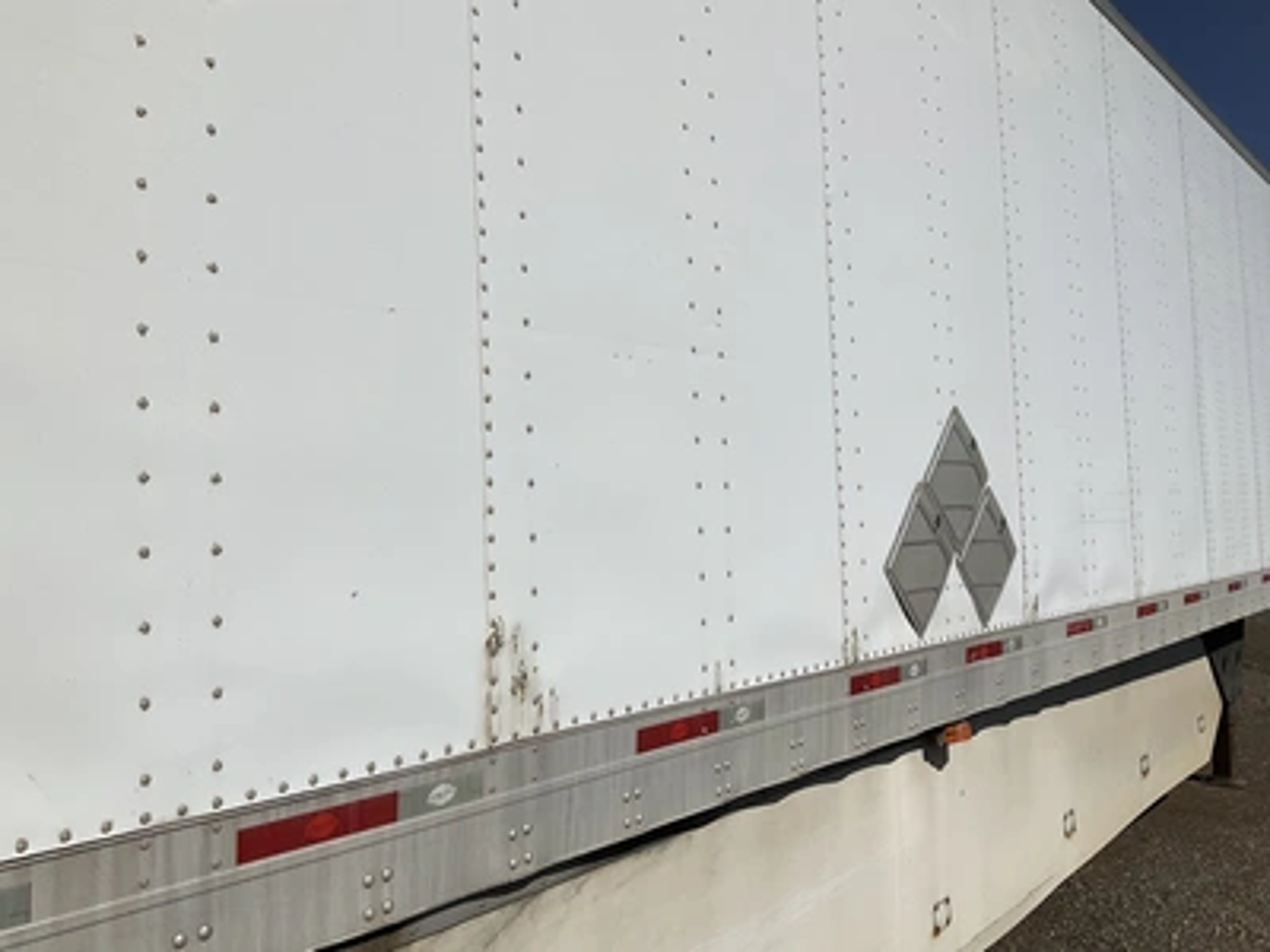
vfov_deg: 48.2
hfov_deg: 61.7
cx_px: 635
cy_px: 476
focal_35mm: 29
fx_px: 1064
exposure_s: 1/10204
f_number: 1.8
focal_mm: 3
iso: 25
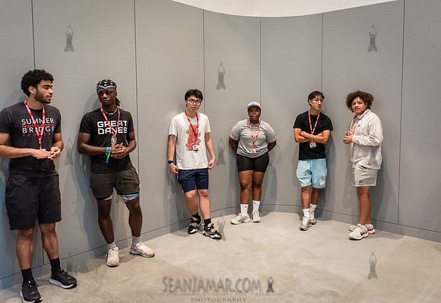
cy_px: 134
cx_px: 253
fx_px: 384
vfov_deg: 43.1
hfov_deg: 59.5
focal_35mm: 31
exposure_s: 1/250
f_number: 3.5
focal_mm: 27
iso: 6400
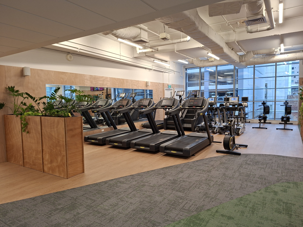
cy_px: 114
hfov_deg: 73.9
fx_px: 201
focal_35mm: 23
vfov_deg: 58.9
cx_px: 152
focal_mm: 5.54
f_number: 1.8
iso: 125
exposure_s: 1/100
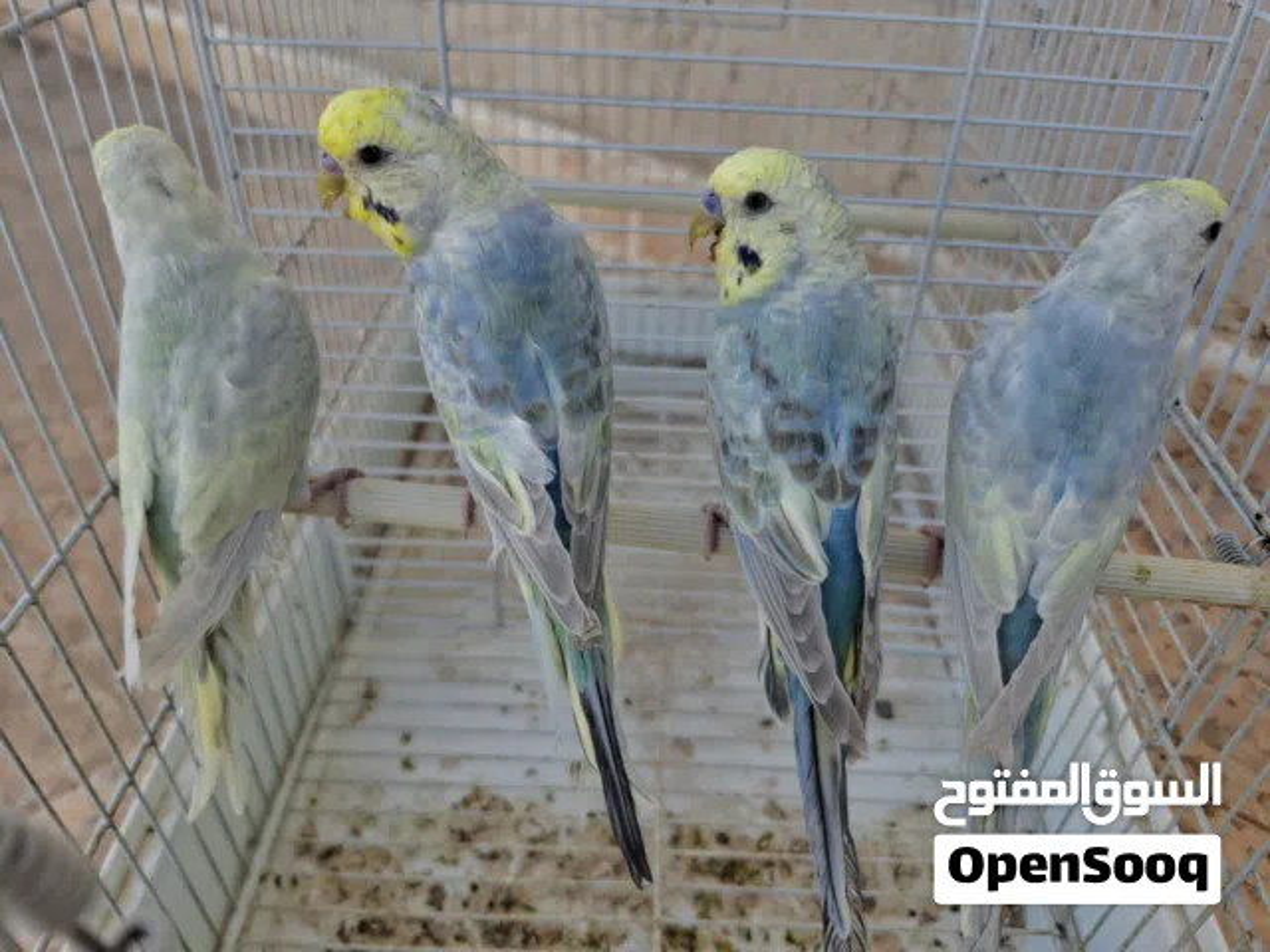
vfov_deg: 58.9
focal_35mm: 23
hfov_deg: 73.9
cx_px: 635
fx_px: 844
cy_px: 476
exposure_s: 1/277
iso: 50
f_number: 1.8
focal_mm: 5.54
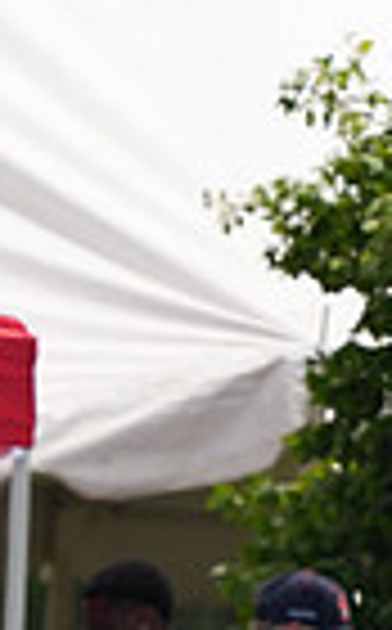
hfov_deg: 0.6
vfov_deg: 0.9
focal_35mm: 2343
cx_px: -811
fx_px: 40215
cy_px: 817
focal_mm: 553
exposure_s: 1/2000
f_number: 6.3
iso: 500
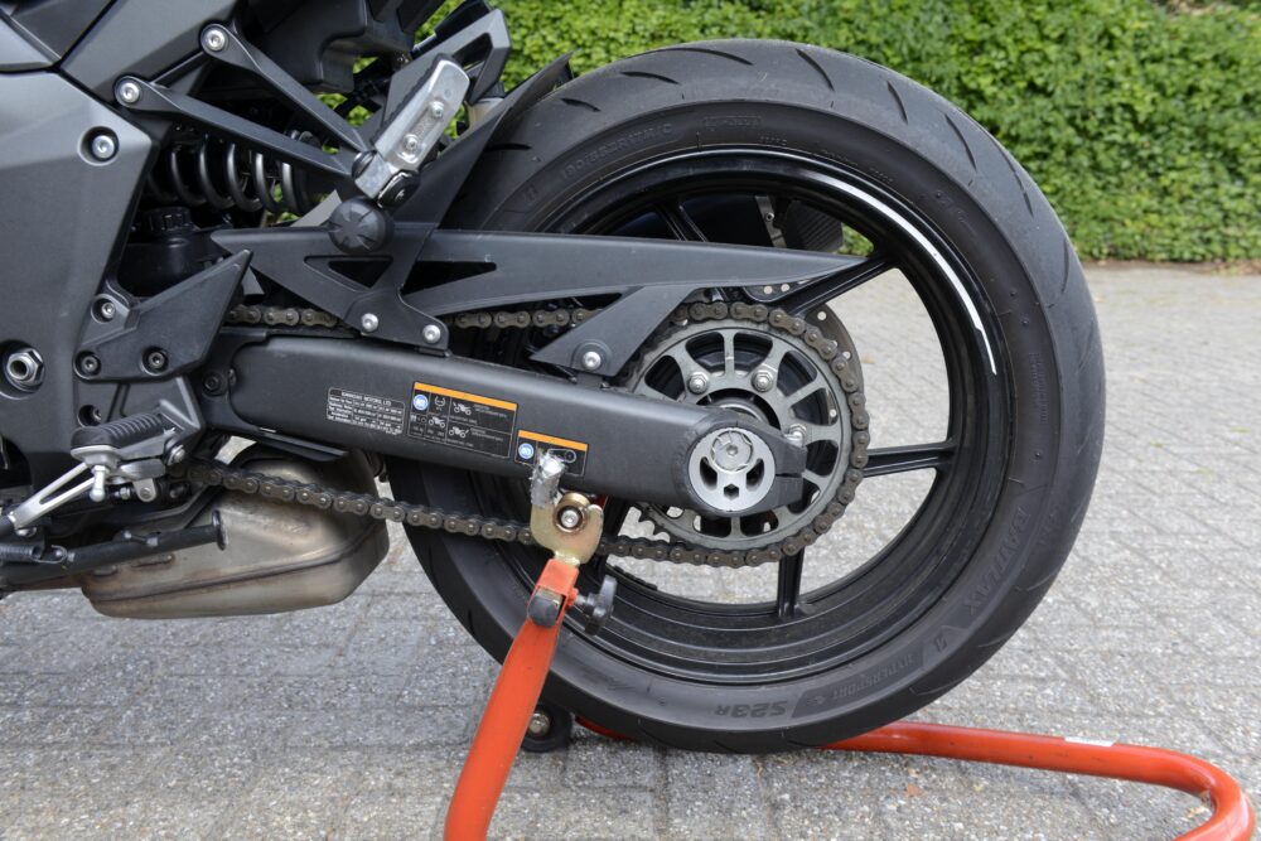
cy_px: 420
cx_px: 630
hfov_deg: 53.1
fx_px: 1261
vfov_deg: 36.9
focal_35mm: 36
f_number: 8
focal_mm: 36
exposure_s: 1/100
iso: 400
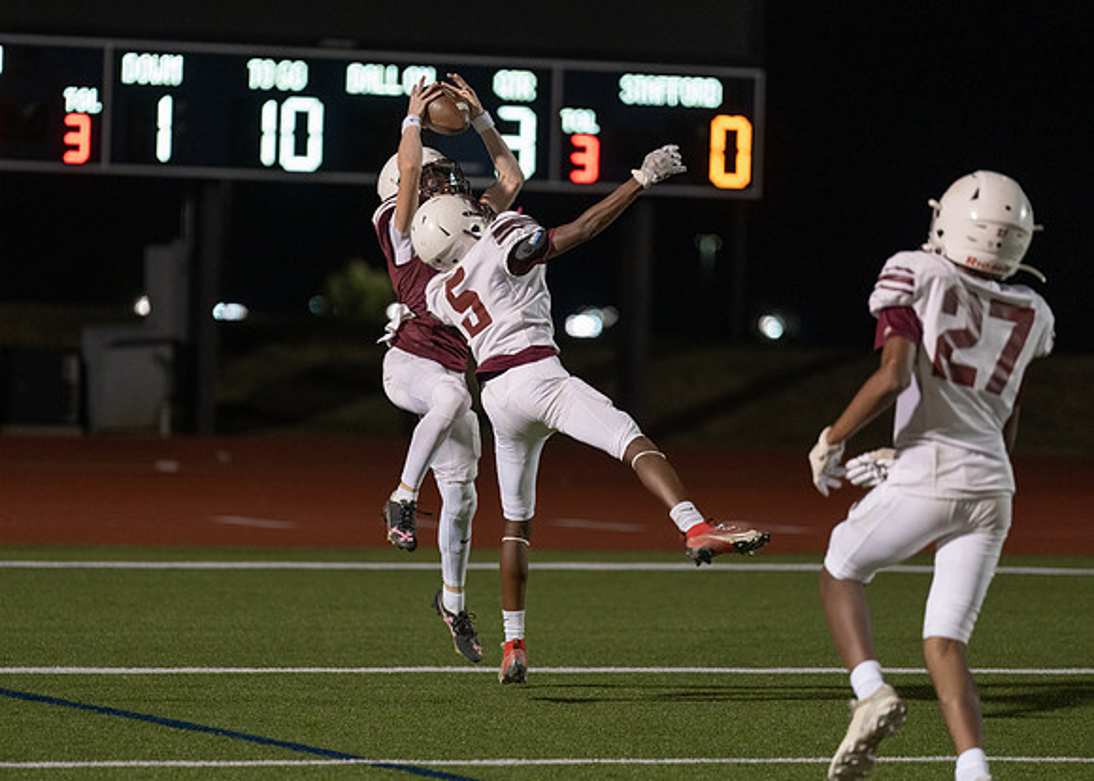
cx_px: 482
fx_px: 6262
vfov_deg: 7.1
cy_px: 391
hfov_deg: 10.0
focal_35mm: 202
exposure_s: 1/1000
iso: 2000
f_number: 2.8
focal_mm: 182
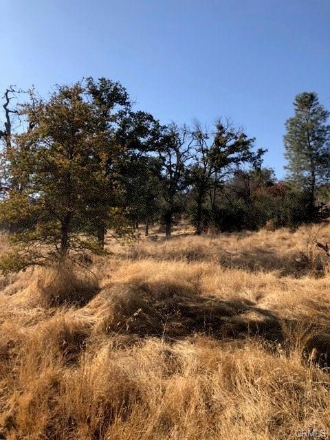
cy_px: 220
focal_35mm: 28
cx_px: 165
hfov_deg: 49.7
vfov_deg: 63.4
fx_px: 356
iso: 20
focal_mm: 3.99
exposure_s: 1/1312
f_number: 1.8
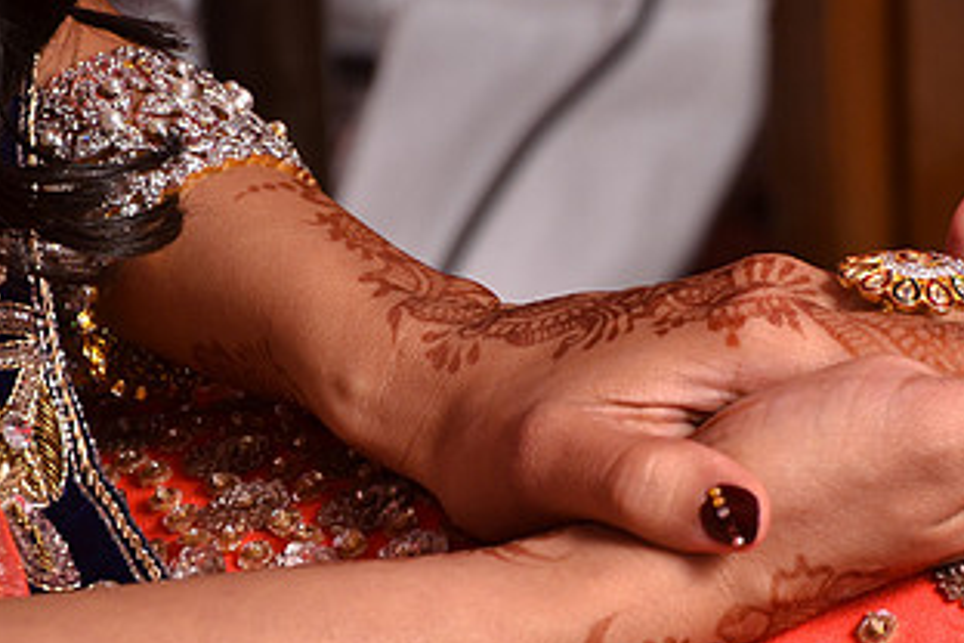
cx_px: 797
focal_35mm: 292
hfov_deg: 7.0
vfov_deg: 4.7
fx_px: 7817
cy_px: 414
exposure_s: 1/60
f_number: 7.1
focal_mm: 105
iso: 500
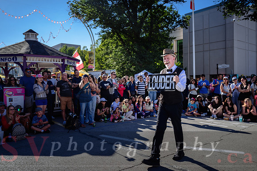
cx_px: 134
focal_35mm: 30
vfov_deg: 43.1
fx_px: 217
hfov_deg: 61.3
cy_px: 84
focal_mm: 28.5
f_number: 4
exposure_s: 1/200
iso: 64
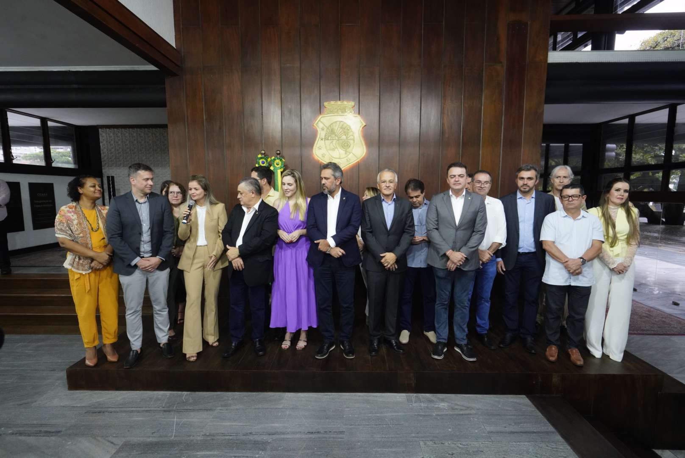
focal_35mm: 18
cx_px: 342
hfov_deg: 90.0
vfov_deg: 67.5
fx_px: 343
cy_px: 229
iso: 5000
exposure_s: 1/200
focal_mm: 18
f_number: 8
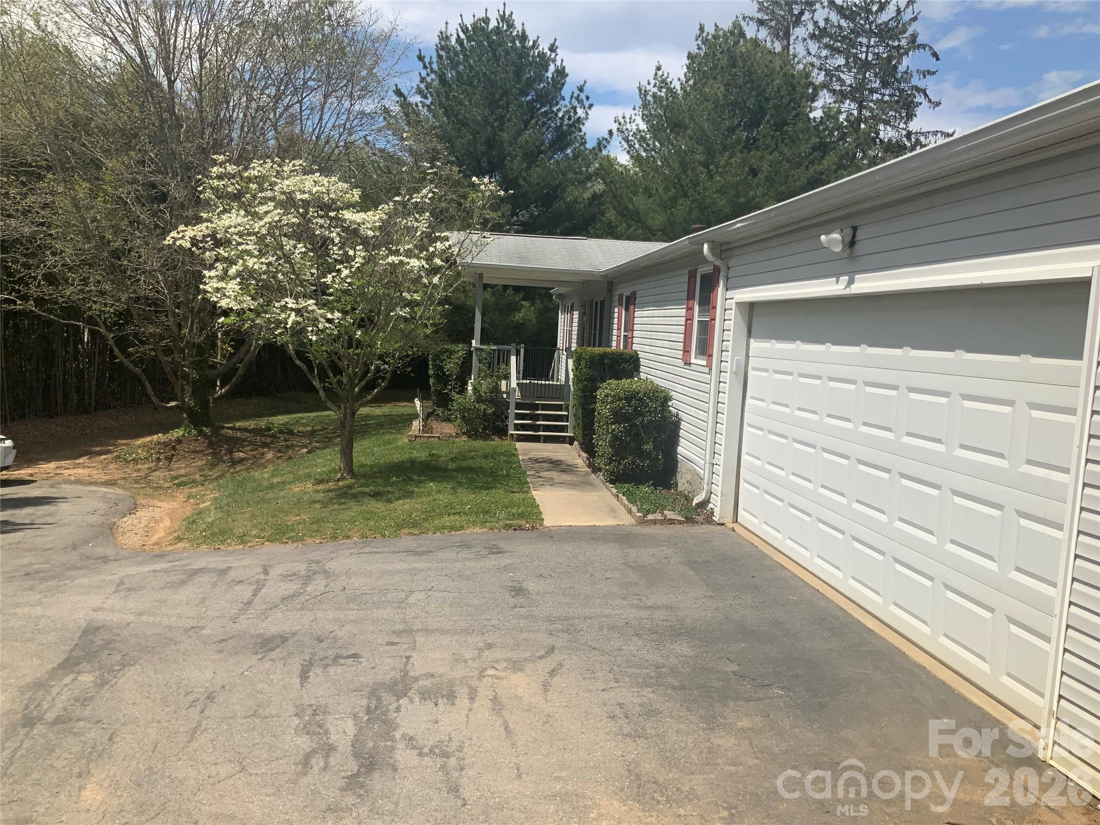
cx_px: 550
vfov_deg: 48.2
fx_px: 922
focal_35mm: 29
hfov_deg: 61.7
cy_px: 412
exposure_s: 1/2667
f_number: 1.8
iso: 16
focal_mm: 3
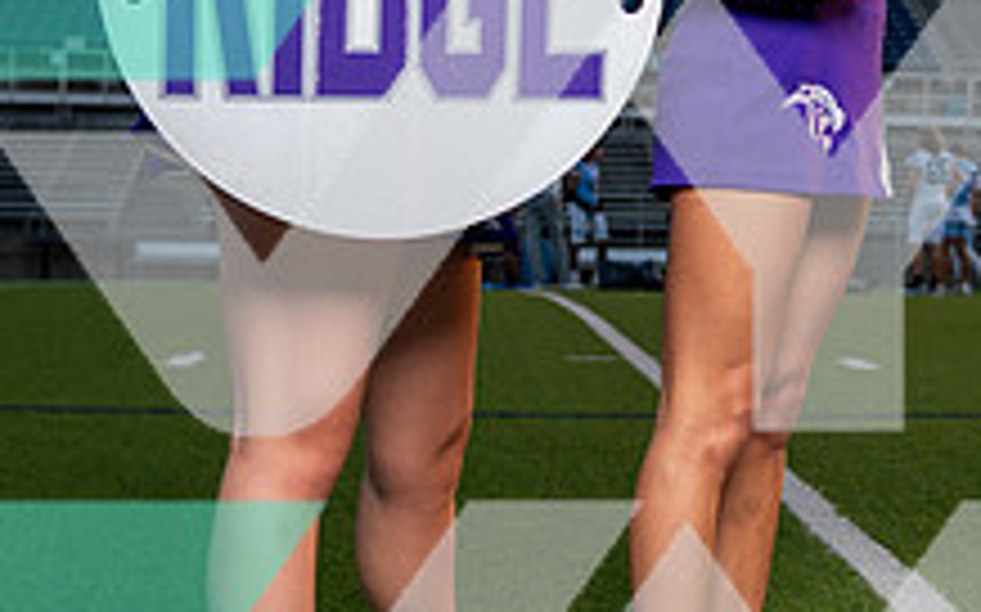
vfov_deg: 13.7
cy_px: 196
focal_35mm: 95
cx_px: 1017
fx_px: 2539
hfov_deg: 21.0
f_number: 4
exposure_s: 1/250
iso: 400
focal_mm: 35
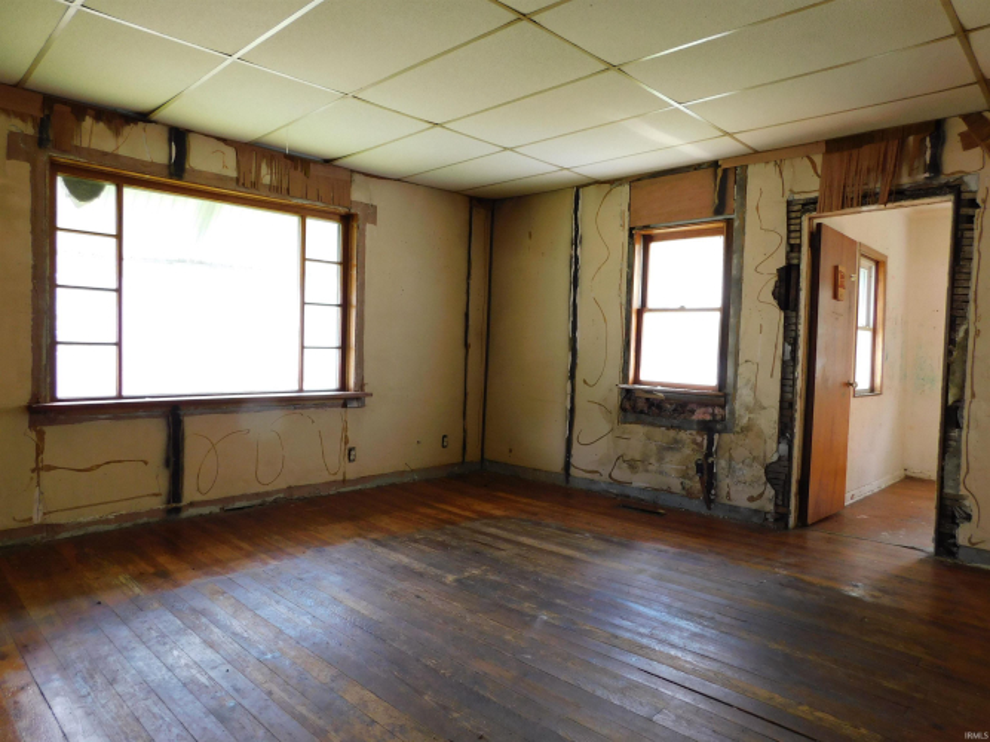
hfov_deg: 73.9
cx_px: 495
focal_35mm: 23
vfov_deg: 58.9
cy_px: 371
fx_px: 658
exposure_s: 1/30
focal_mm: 4
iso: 125
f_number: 3
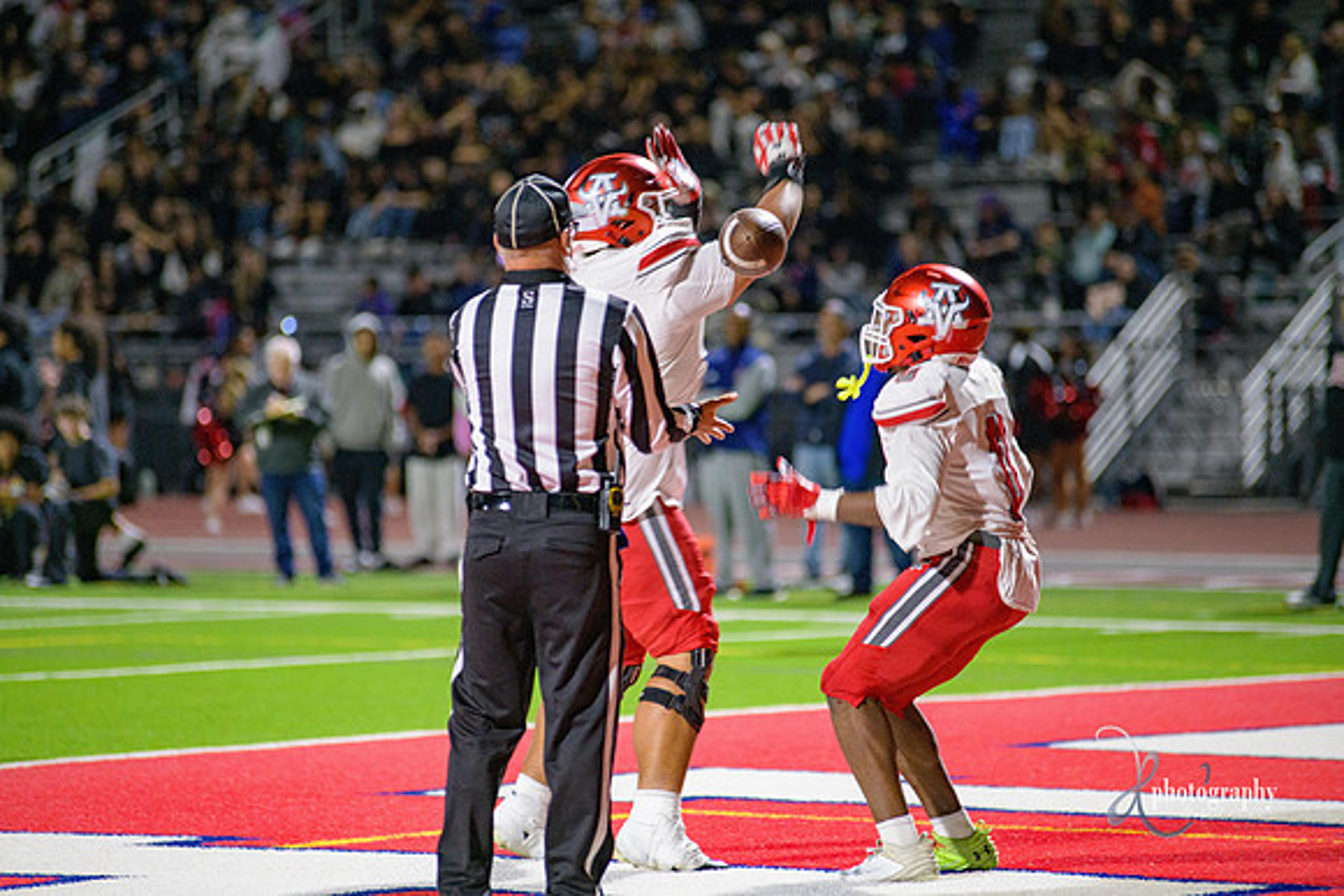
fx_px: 7468
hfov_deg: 10.3
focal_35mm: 200
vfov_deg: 6.9
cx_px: 672
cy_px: 448
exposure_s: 1/320
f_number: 2.8
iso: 2000
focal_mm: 200
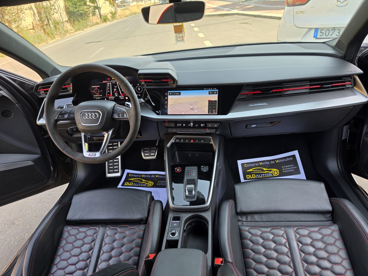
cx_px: 184
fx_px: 245
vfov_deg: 58.9
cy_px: 138
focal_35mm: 23
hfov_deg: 73.9
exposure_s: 1/97.9
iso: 10
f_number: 1.4
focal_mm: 6.5
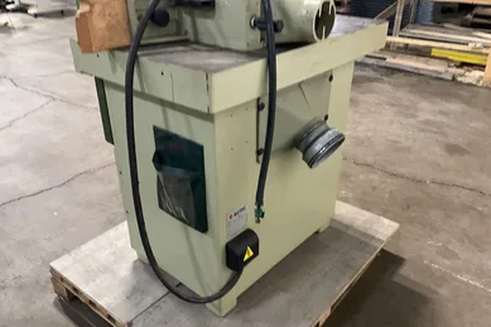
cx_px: 245
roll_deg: -1.5
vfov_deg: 42.3
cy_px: 175
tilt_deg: -30.0
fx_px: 423
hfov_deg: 60.3
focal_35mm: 31
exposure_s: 1/31
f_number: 1.8
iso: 320
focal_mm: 3
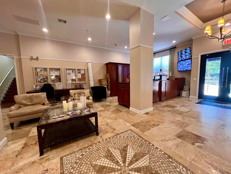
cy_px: 87
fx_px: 87
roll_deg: +1.5
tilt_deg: -5.6
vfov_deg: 89.9
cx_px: 116
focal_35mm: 13
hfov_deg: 106.2
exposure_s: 1/60
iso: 320
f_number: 1.8
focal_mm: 1.57
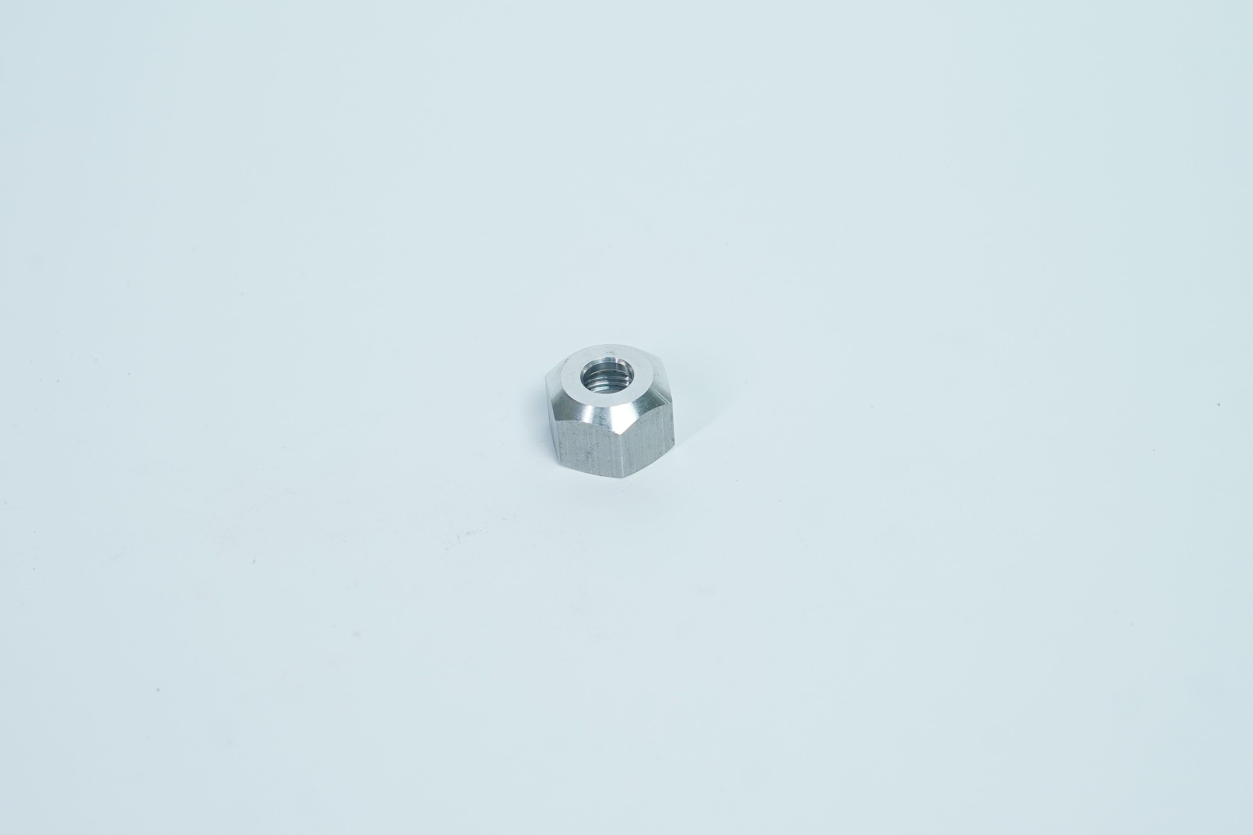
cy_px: 418
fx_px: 2610
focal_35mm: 75
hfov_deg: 27.0
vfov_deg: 18.2
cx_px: 626
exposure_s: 1/160
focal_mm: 50
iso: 320
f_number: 4.5
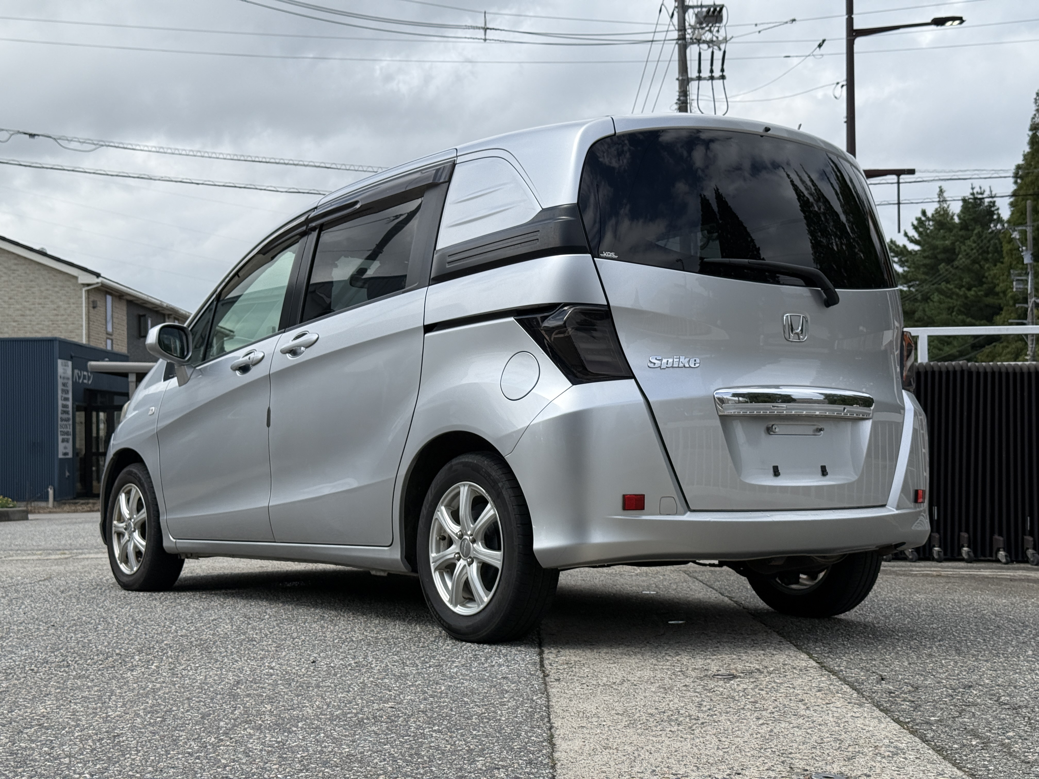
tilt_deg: +2.5
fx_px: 1441
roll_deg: +1.1
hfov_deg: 39.7
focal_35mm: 48
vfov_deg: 30.3
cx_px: 520
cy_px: 390
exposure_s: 1/6024
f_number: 1.78
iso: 64
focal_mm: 6.76
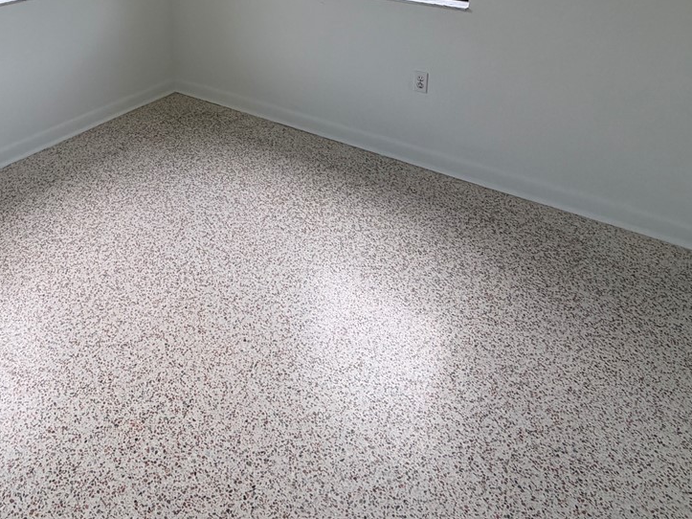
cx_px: 226
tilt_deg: -12.0
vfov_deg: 39.6
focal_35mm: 31
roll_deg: +0.2
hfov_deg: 57.0
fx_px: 620
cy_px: -10
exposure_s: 1/156
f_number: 2.2
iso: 50
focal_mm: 2.22
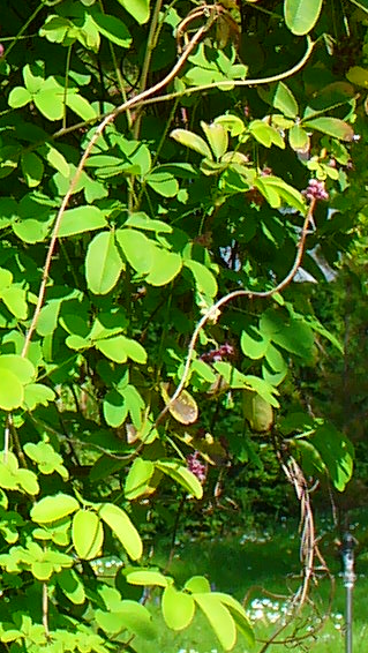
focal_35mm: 164
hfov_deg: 7.2
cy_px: -48
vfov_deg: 12.9
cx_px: -278
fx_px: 2841
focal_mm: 6.1
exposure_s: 1/160
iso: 64
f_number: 5.6
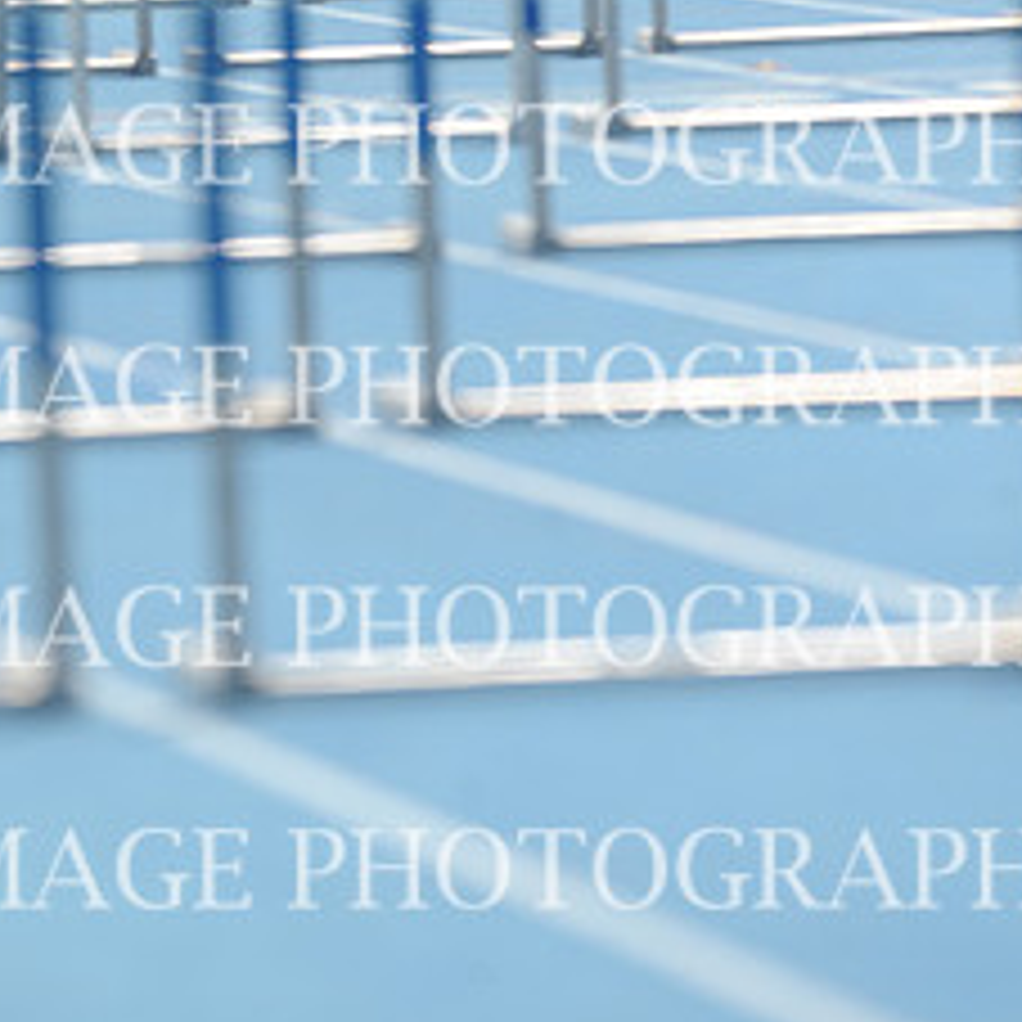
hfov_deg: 2.0
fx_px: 29060
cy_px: -221
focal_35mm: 870
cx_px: 257
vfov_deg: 2.0
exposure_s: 1/1250
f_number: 5.6
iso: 320
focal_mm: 400
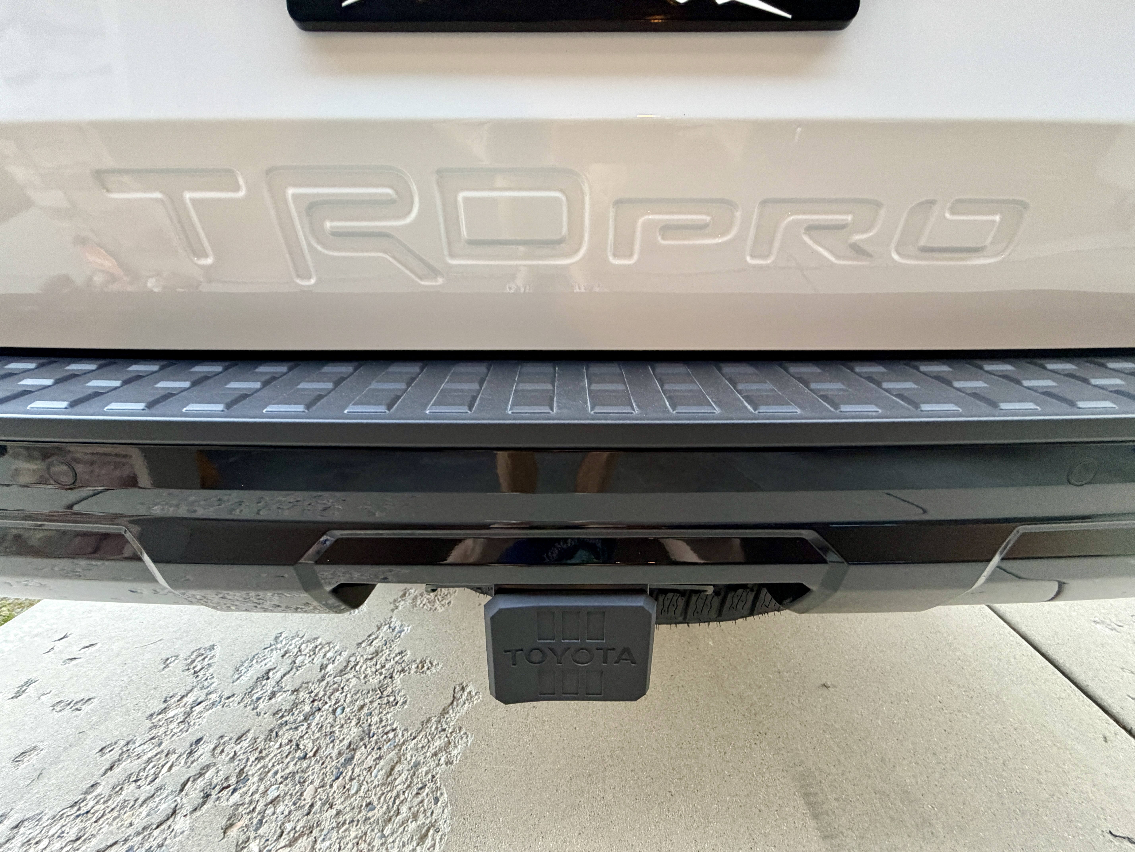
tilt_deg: -22.0
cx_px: 568
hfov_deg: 102.1
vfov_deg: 85.7
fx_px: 459
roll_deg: +0.0
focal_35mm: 14
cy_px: 426
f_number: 2.2
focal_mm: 2.22
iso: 320
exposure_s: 1/62
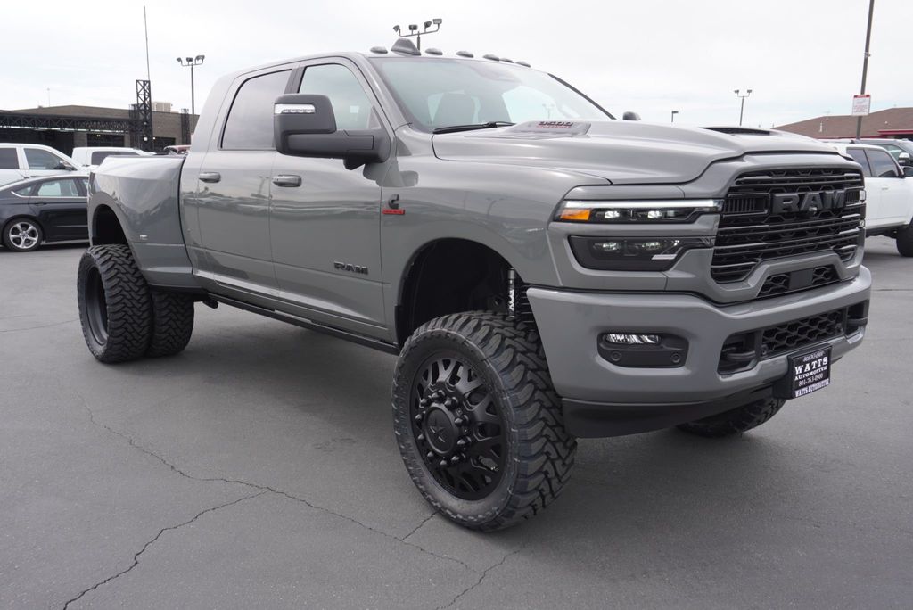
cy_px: 305
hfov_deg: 61.9
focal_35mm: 30
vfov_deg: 43.7
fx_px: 761
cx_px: 456
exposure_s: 1/160
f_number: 6.3
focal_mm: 20
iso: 100
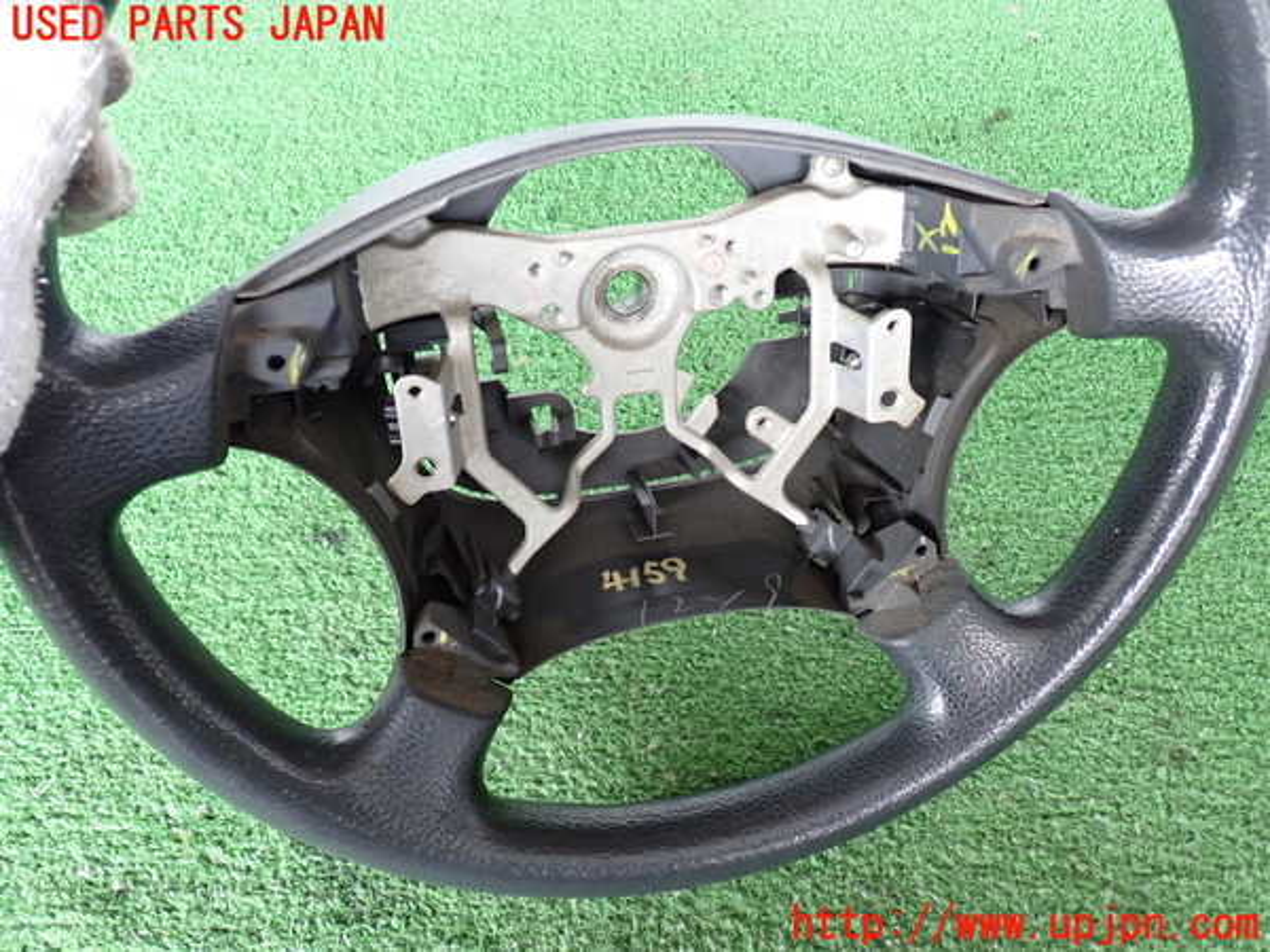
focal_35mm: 30
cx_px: 635
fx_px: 1101
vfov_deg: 46.8
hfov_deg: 60.0
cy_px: 476
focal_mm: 5.4
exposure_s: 1/30
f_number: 2.3
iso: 400
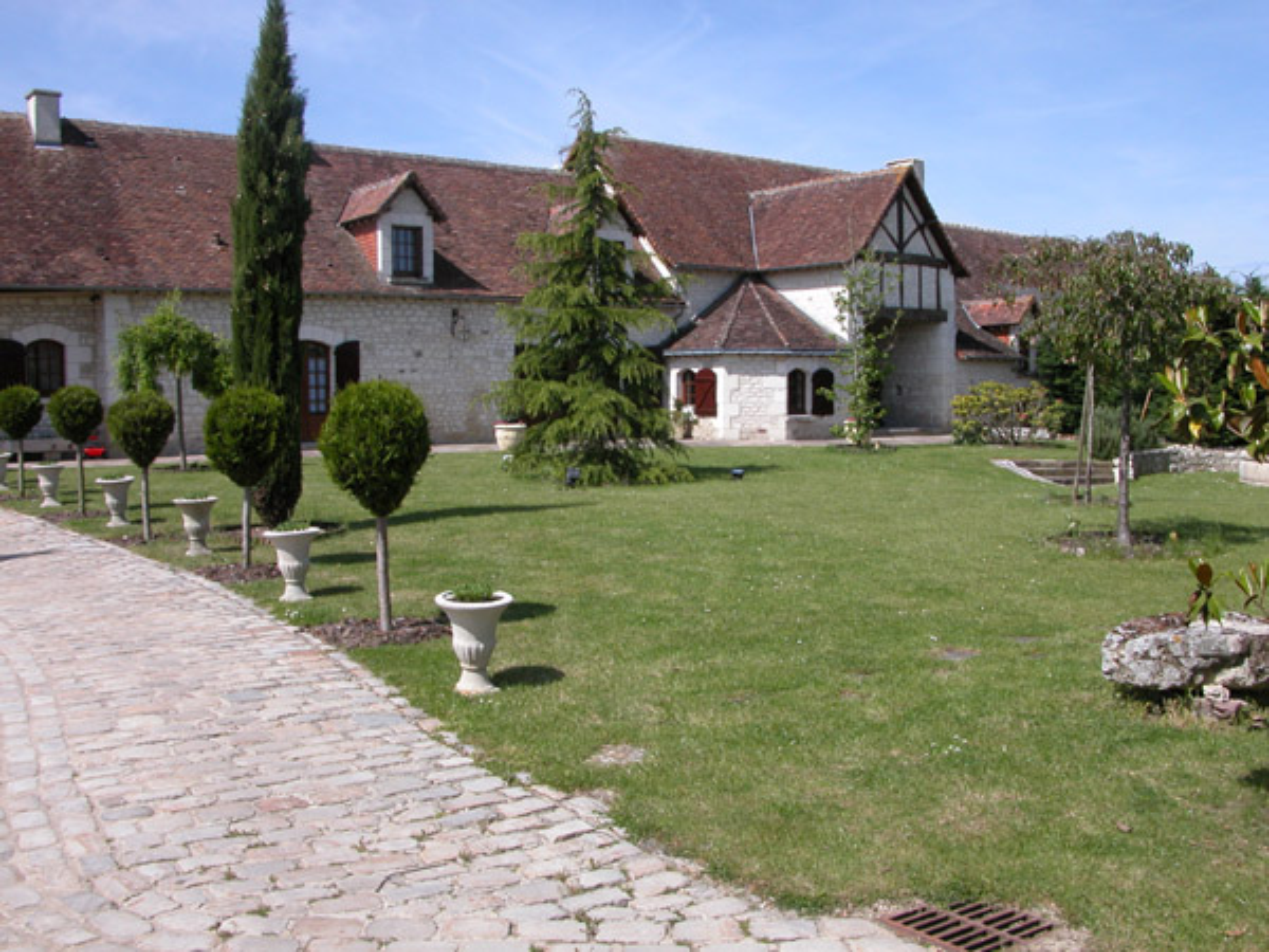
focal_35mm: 35
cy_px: 476
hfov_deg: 52.6
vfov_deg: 40.7
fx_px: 1283
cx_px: 634
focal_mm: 8.9
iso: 100
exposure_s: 1/315
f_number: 6.3
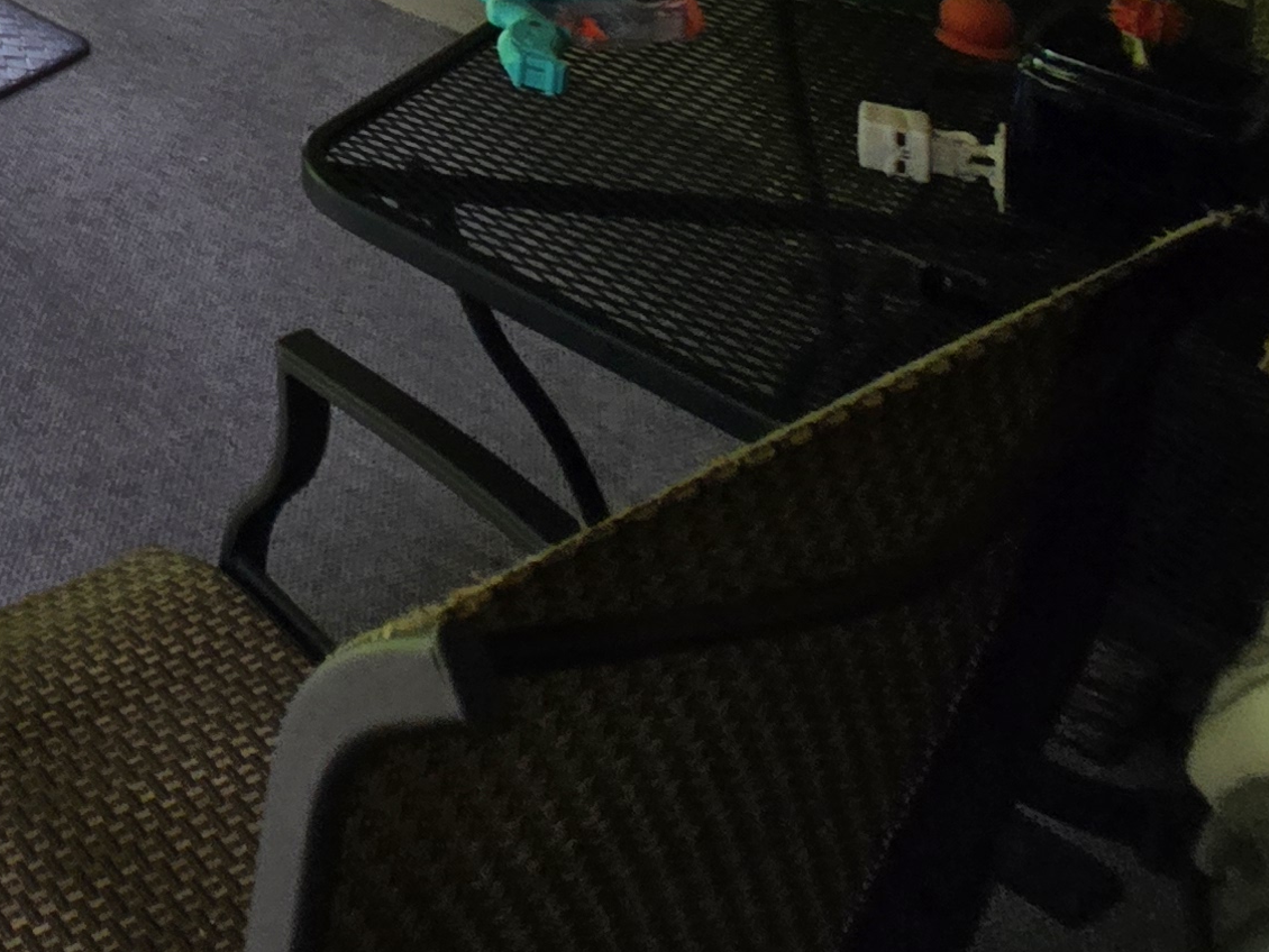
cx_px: -515
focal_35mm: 46
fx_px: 1687
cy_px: -711
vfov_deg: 21.7
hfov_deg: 29.6
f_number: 2.2
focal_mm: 2.2
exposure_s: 1/60
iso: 64
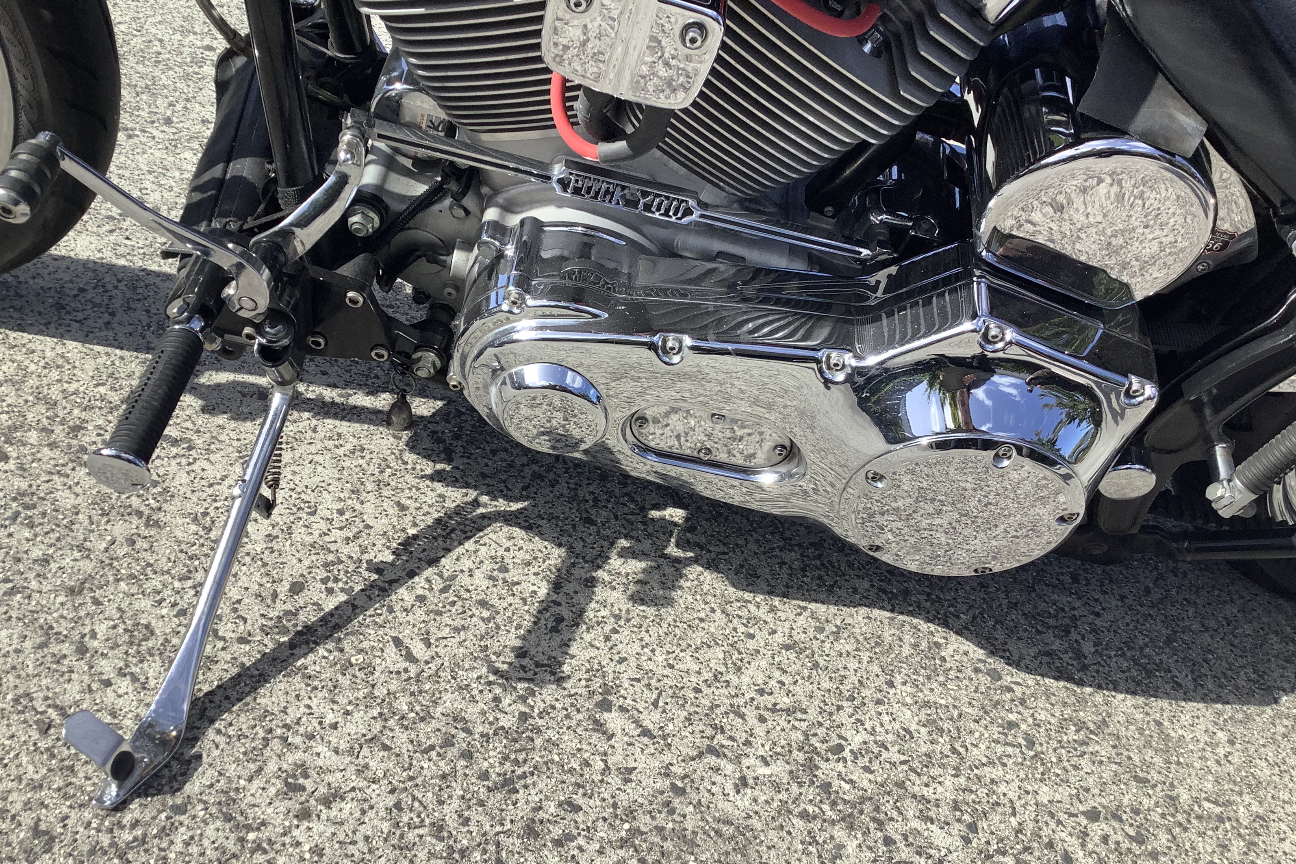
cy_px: 442
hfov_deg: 57.2
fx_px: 1188
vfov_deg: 40.0
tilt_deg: -37.9
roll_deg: -15.7
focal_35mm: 33
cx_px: 650
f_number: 2.4
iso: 25
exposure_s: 1/1148
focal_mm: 3.3
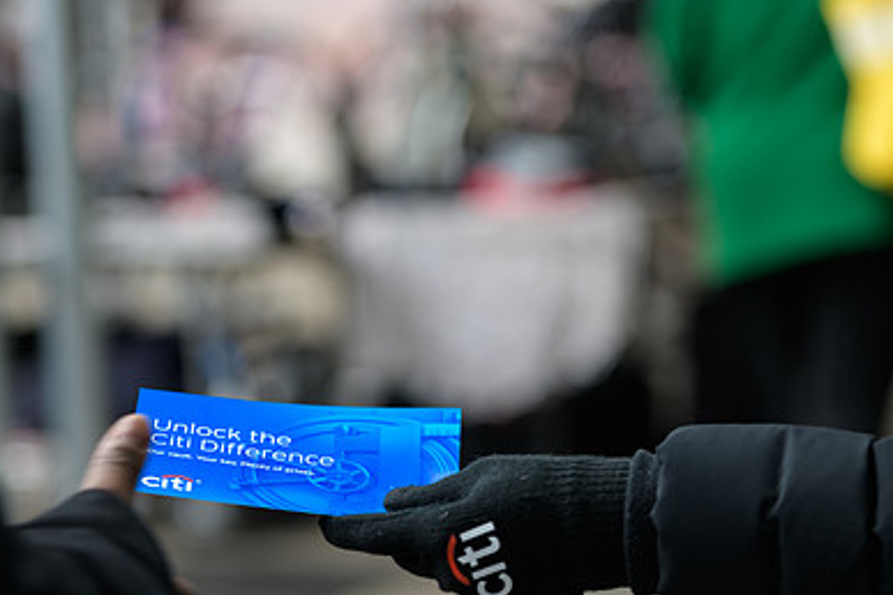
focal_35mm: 165
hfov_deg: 12.4
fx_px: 4093
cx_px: 369
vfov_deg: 8.3
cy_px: 412
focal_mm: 110
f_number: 3.2
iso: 200
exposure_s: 1/125
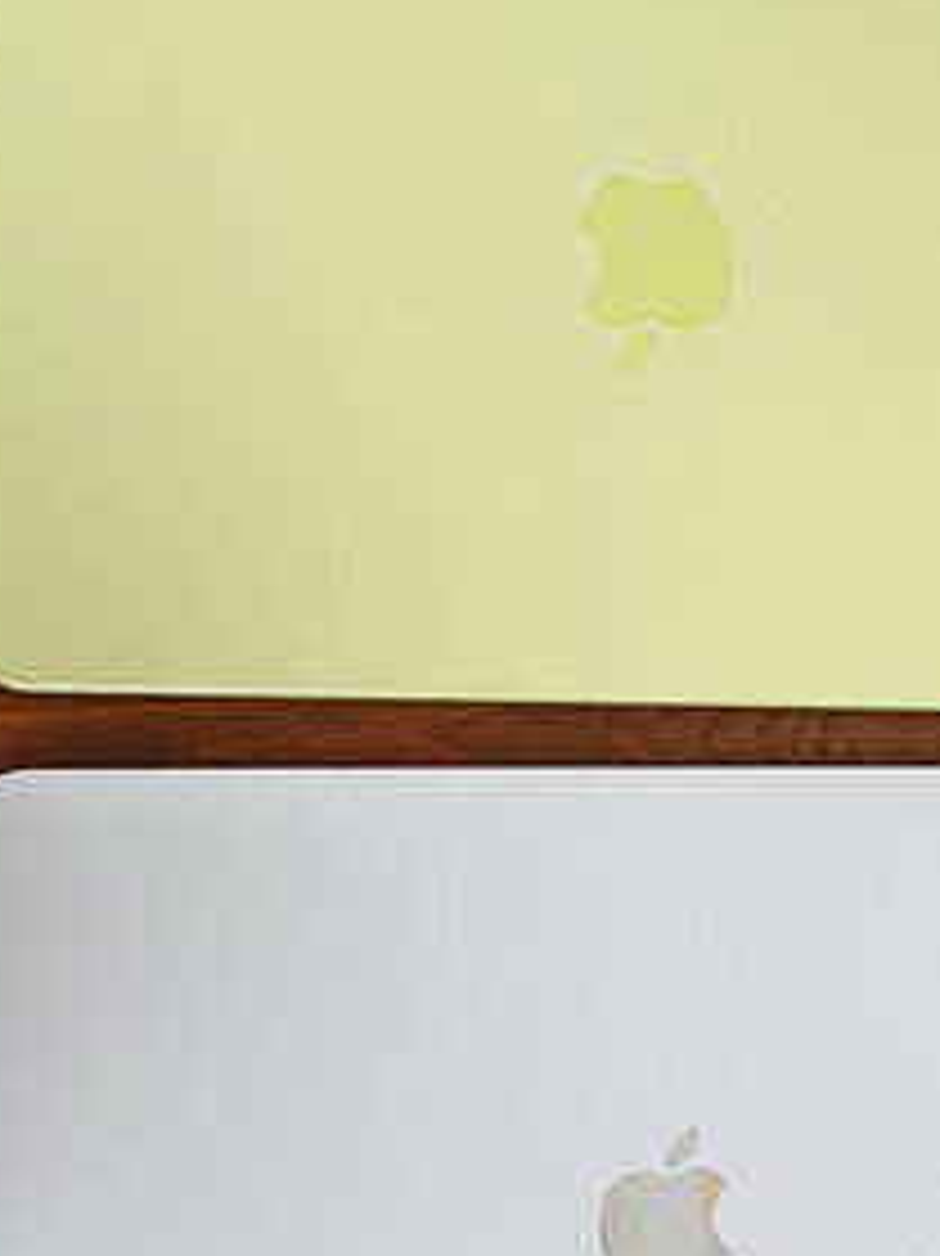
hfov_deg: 32.5
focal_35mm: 44
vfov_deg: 42.8
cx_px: 648
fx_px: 1594
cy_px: 729
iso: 400
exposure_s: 1/60
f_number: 1.78
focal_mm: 6.76
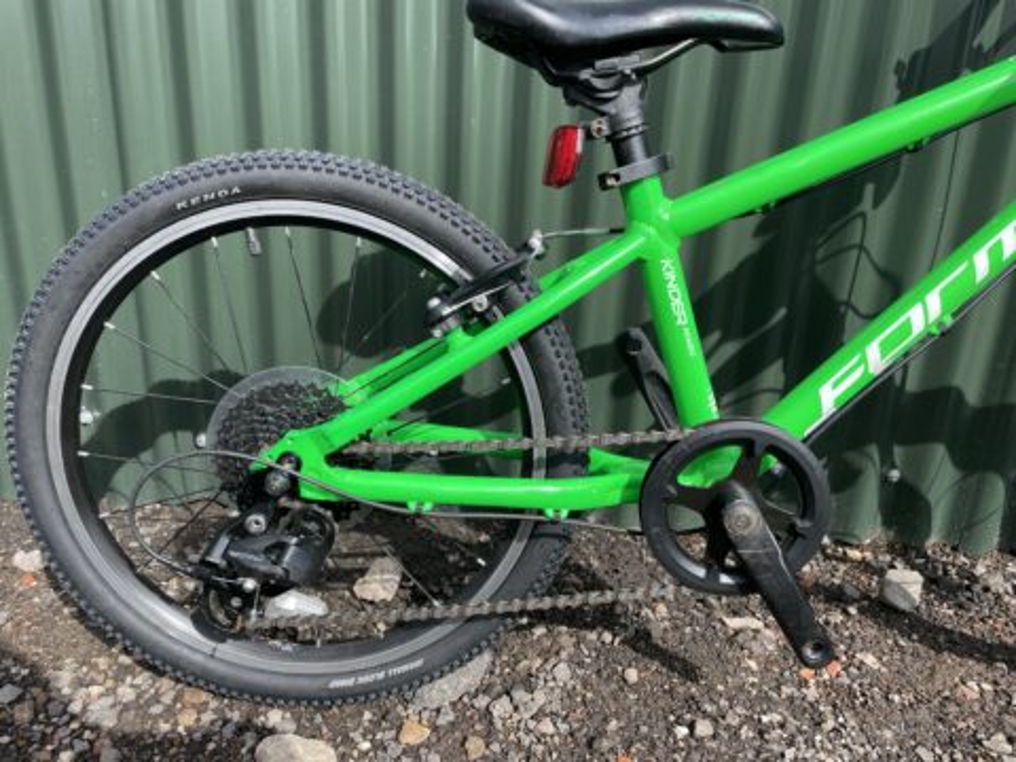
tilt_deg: -19.6
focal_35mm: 26
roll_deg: -2.3
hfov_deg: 67.3
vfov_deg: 53.1
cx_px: 508
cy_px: 381
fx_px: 763
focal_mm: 4.2
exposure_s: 1/1304
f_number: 1.6
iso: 32
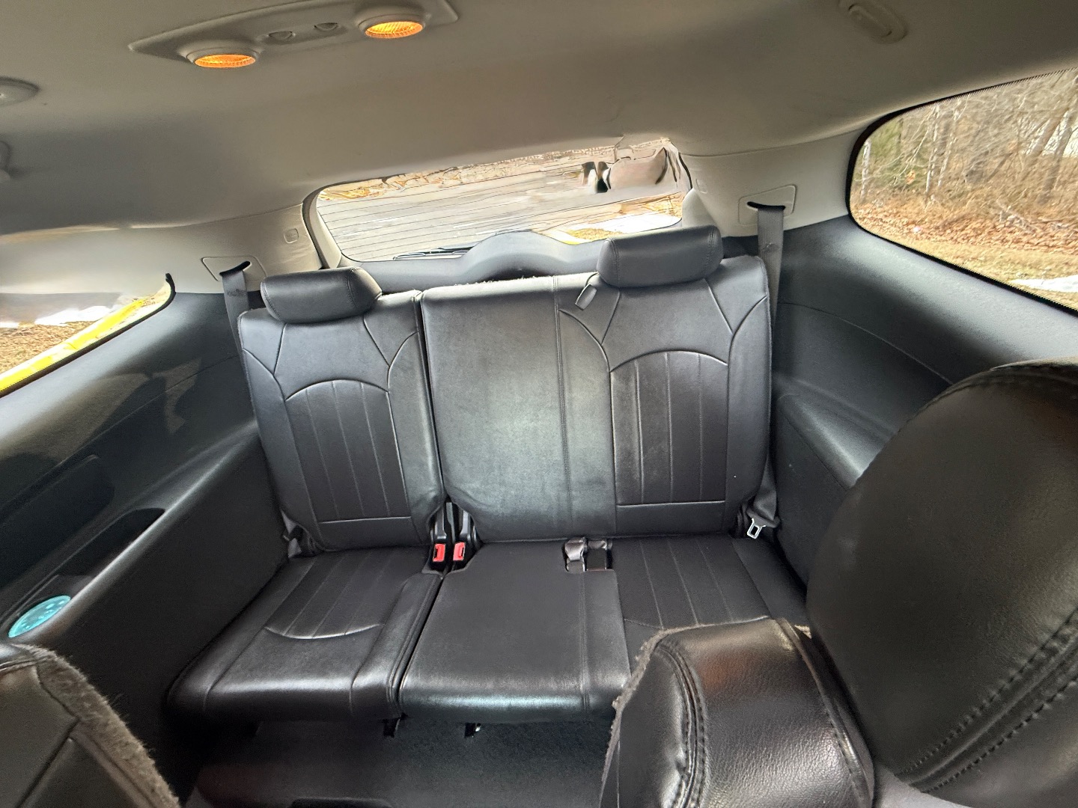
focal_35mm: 14
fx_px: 436
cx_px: 539
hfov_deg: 102.1
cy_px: 404
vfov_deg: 85.7
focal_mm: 2.22
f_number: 2.2
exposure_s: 1/23
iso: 400
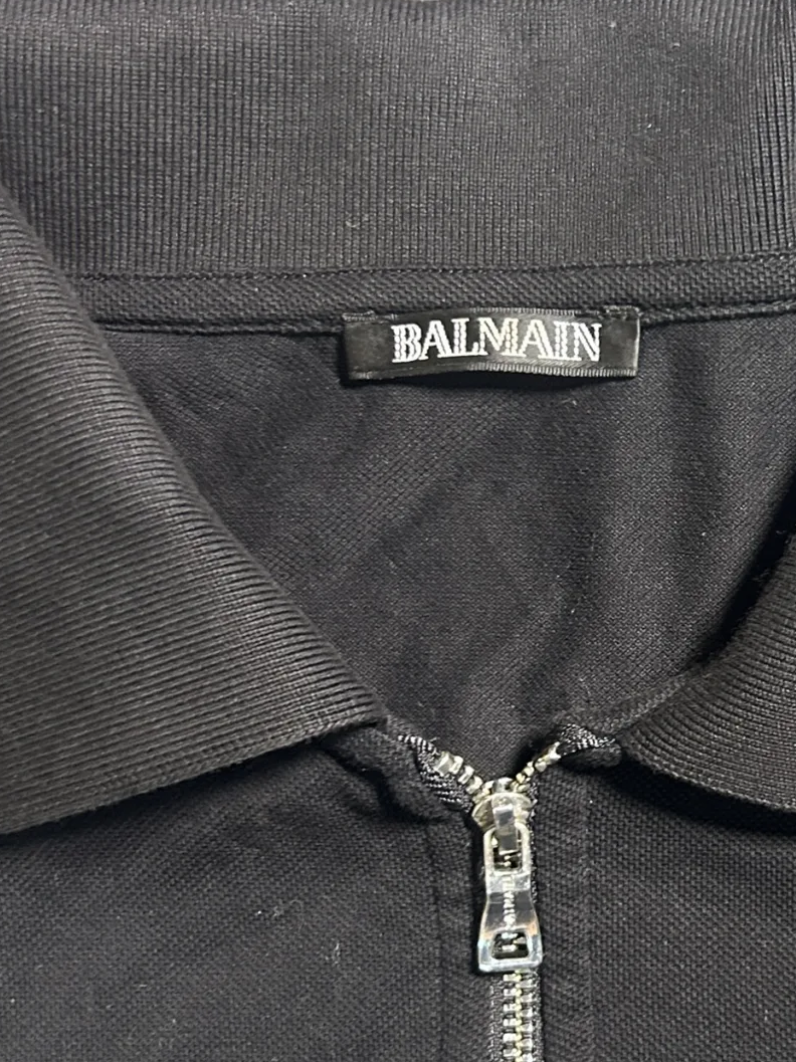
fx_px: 1933
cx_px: 791
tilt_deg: -56.9
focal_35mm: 63
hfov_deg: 22.4
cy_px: 583
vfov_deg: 30.7
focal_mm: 5.7
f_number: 1.5
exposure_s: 1/33
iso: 400
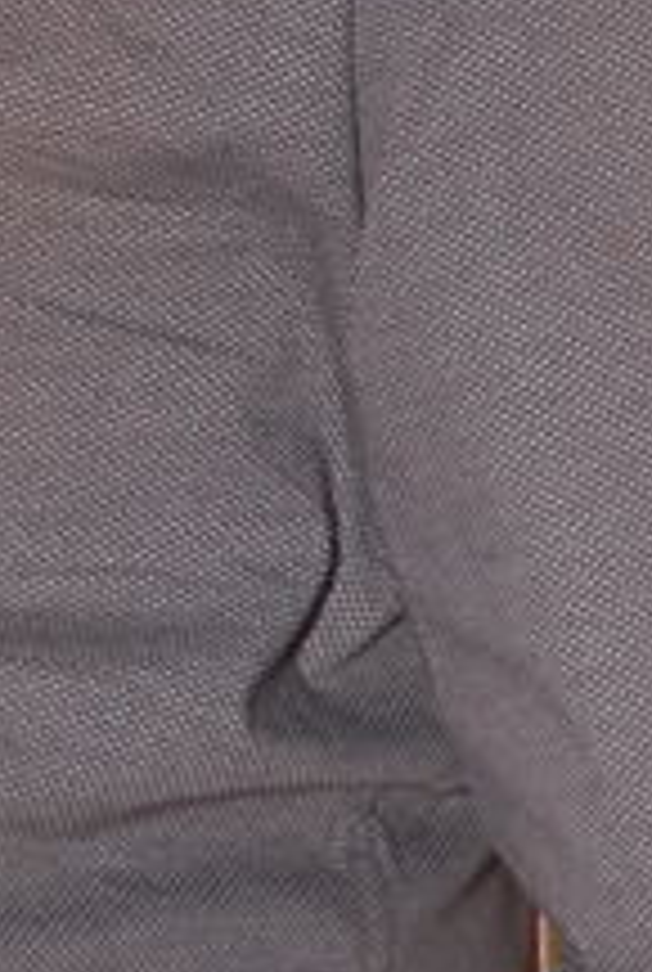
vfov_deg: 7.7
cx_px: 1754
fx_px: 7218
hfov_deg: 5.0
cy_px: 837
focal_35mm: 267
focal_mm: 24
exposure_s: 1/125
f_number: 6.3
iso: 200
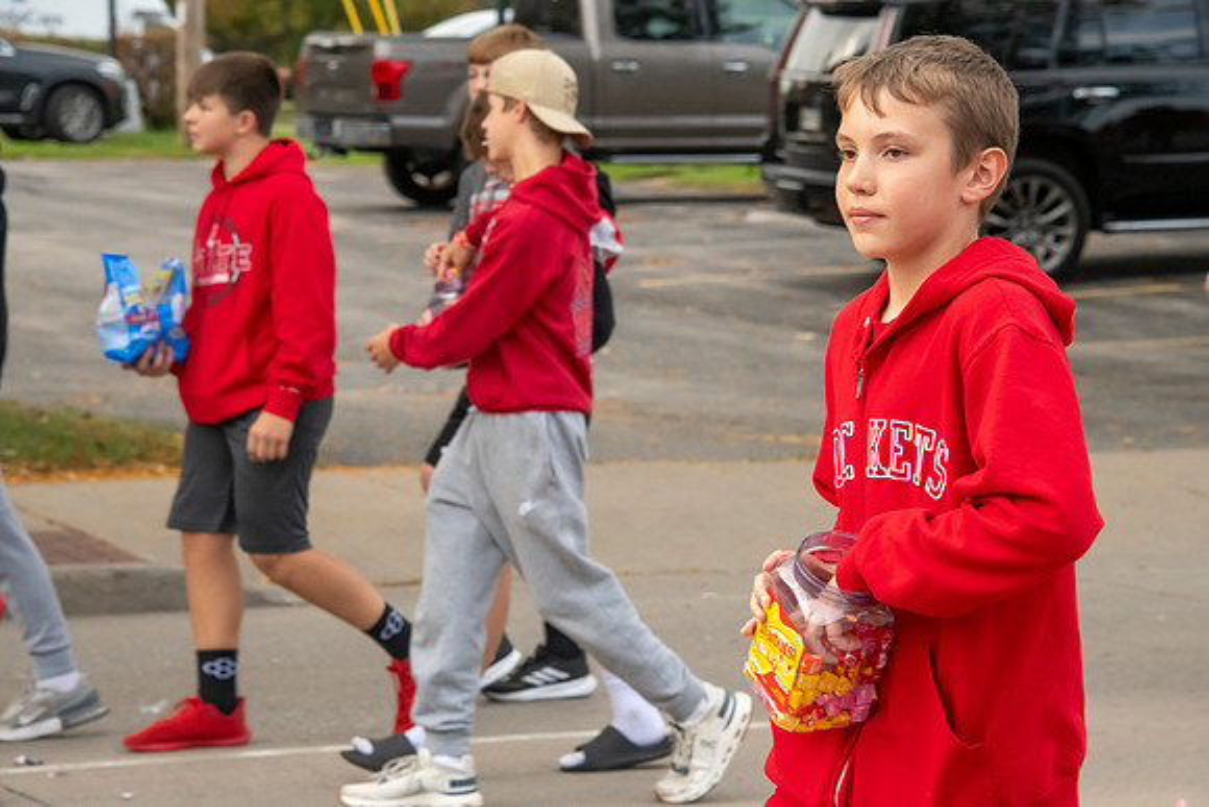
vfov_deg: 9.2
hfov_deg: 13.7
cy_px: 404
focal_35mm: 150
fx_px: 5038
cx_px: 604
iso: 3200
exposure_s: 1/320
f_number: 11
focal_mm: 150
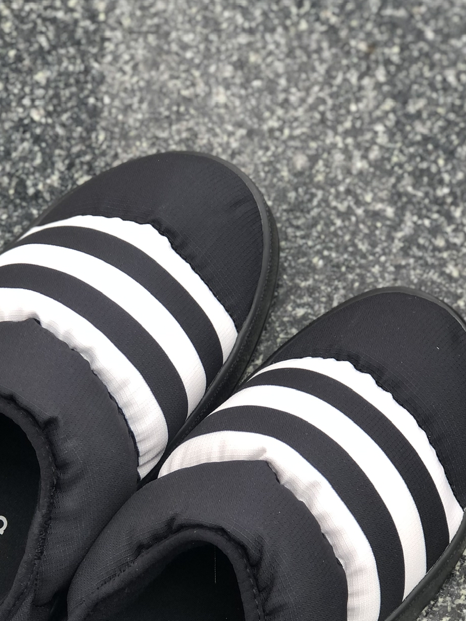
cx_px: 156
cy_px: 448
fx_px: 1669
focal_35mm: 93
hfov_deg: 15.9
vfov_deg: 20.9
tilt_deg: -73.2
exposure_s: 1/60
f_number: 2.8
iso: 20
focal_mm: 6.6
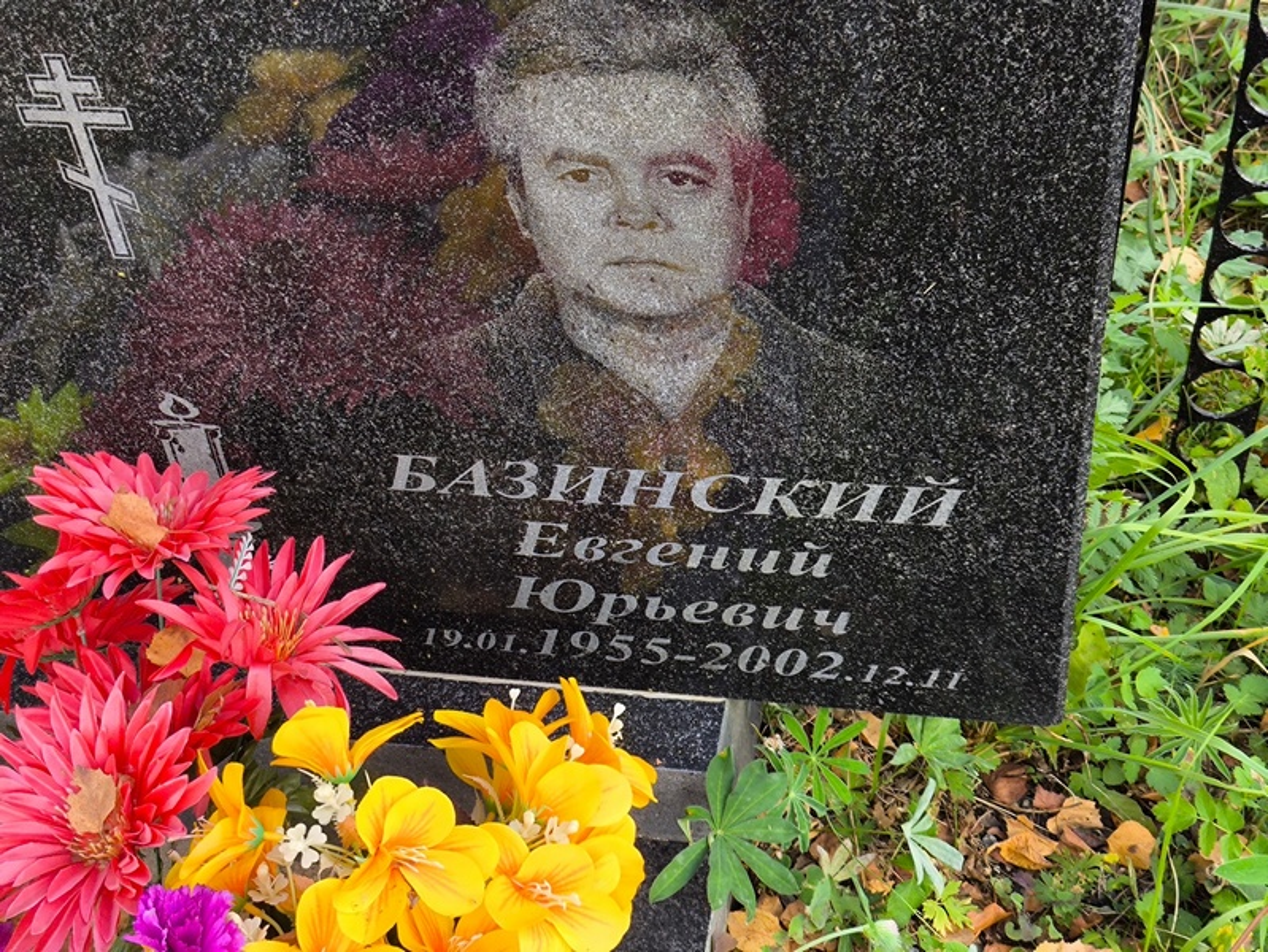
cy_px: 476
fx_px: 1832
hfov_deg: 38.2
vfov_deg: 29.1
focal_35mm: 50
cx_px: 634
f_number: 1.7
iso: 50
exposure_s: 1/169
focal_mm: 4.71
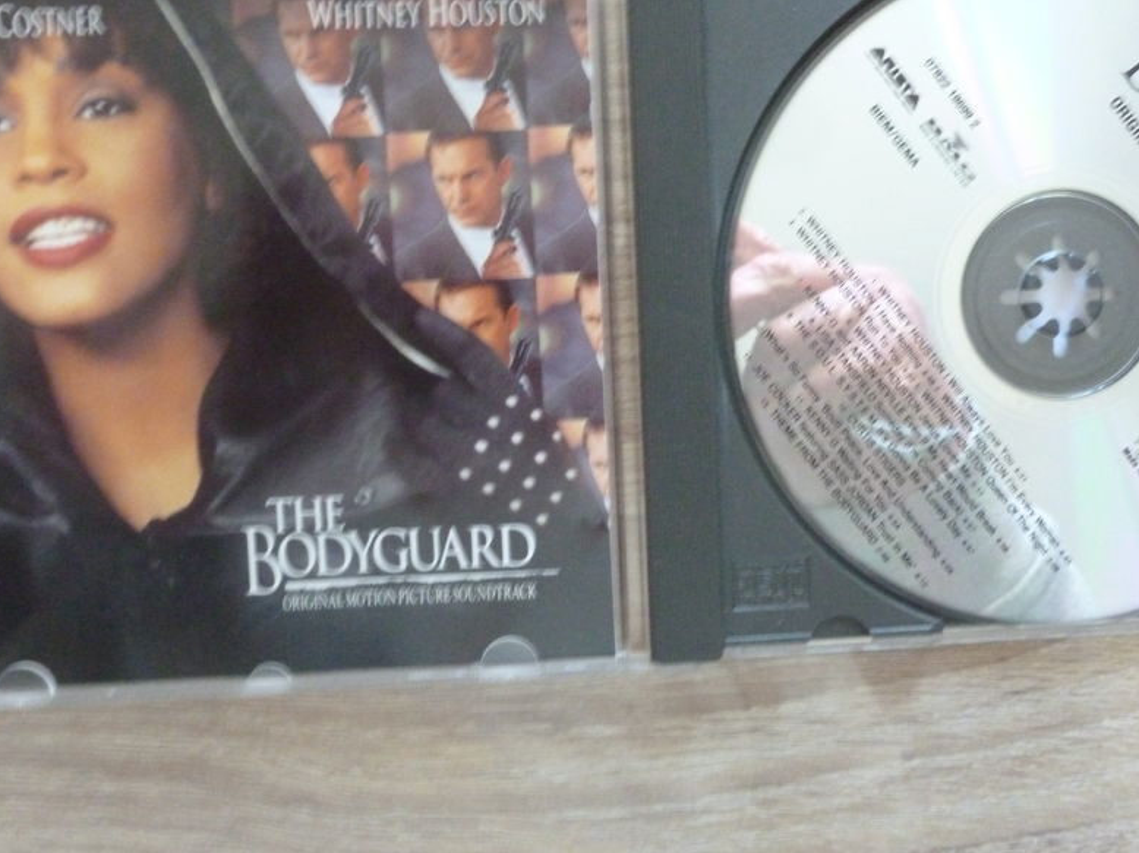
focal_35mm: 36
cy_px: 430
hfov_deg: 51.3
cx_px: 609
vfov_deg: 39.6
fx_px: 1184
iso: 1000
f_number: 3.3
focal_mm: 5
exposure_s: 1/30
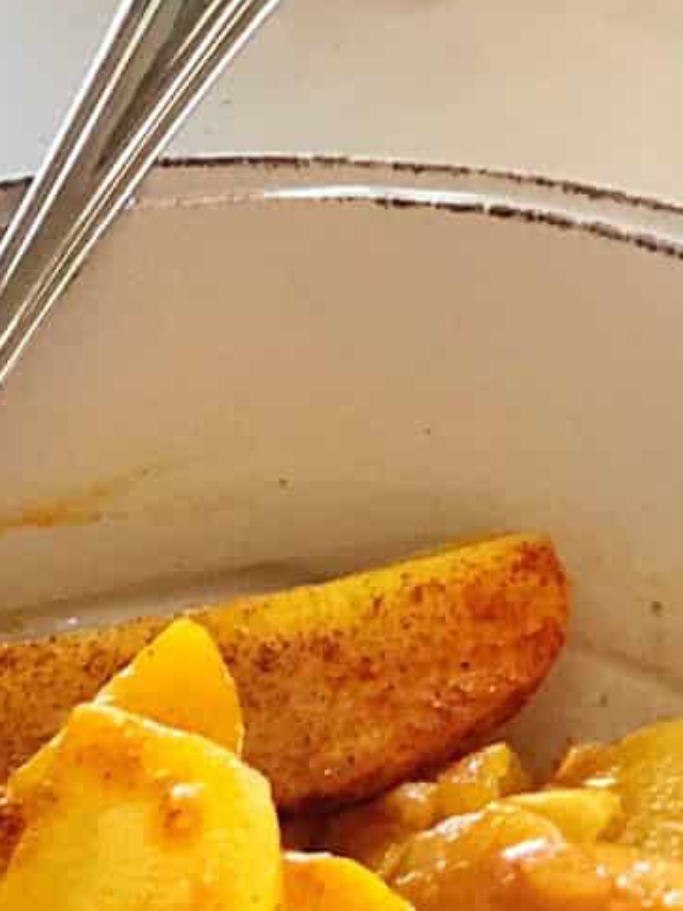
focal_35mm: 189
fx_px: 4974
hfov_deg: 7.7
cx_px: -294
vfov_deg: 10.5
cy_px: 466
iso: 250
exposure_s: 1/30
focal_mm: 6.6
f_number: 2.8
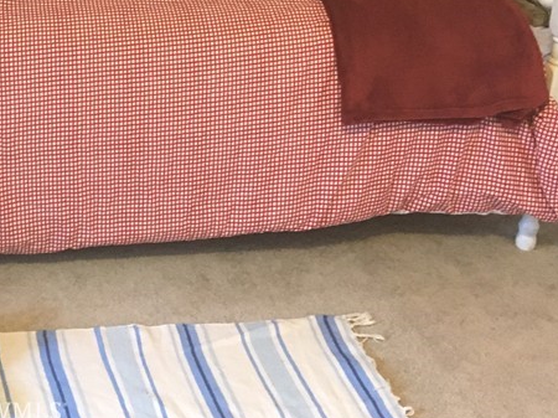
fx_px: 1063
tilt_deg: -21.6
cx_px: -2
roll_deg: -0.4
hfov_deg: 27.7
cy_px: -24
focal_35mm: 66
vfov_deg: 21.3
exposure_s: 1/17
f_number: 2.2
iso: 200
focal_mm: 4.15
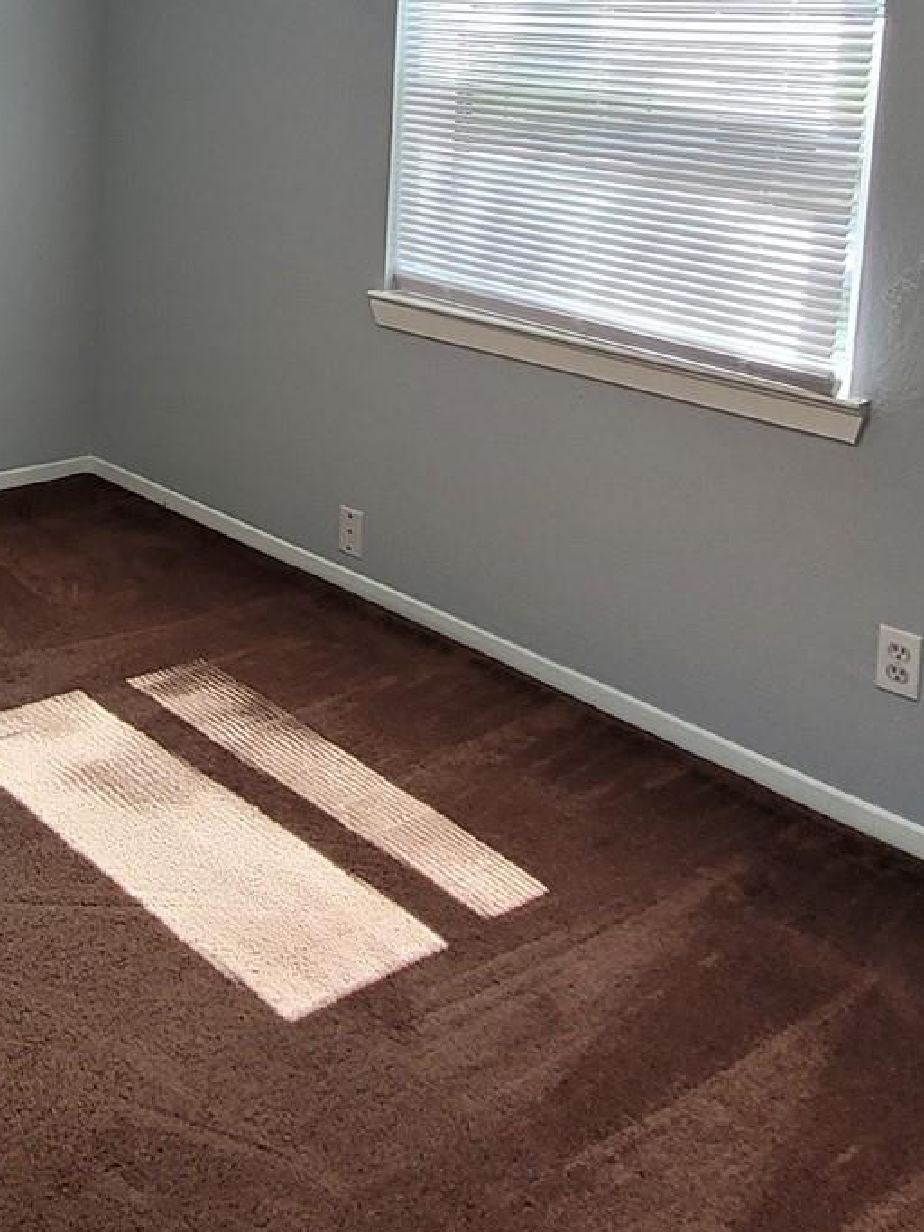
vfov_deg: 44.9
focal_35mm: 39
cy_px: 202
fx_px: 1388
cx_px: -22
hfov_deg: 33.4
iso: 80
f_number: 2.2
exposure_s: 1/60
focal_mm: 1.74
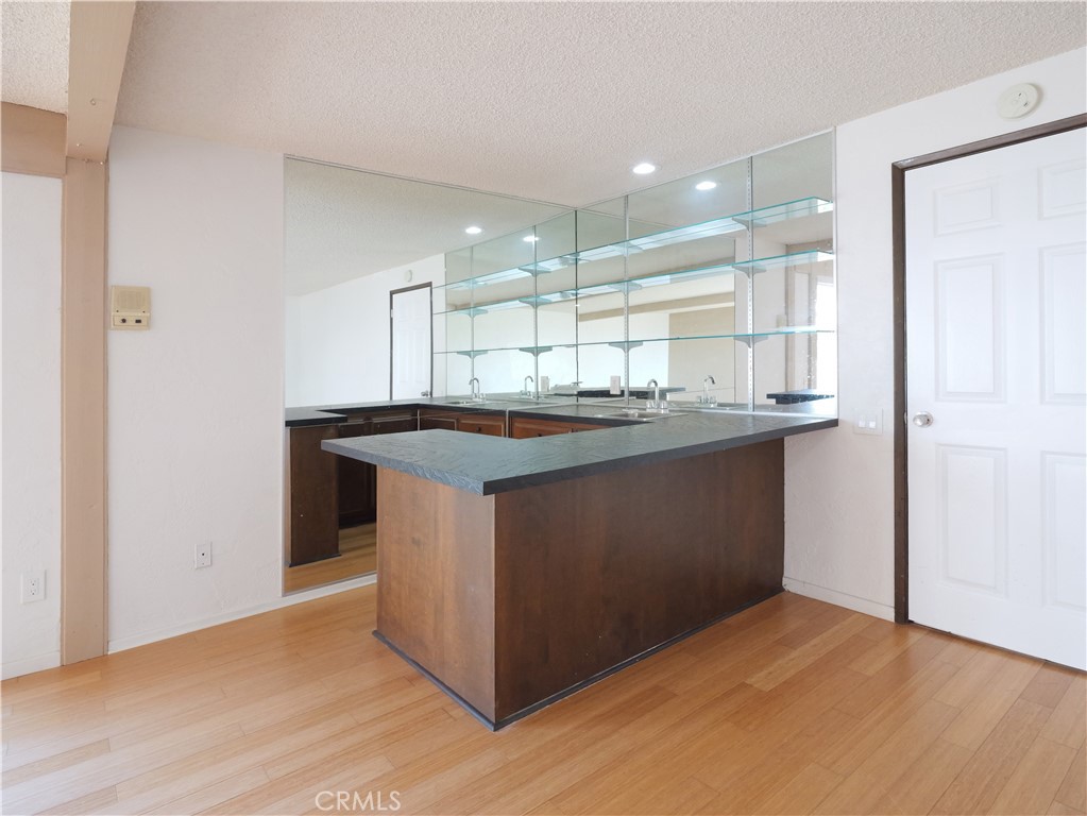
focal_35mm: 18
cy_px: 408
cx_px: 544
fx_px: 565
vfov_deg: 71.6
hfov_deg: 87.7
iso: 2500
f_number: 8
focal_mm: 9
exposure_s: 1/50
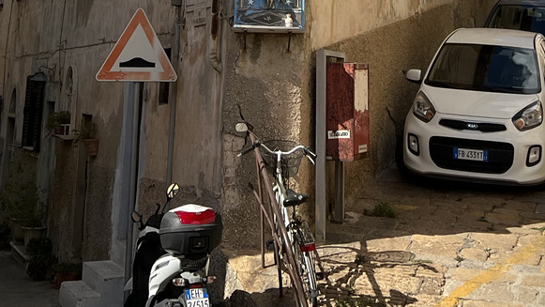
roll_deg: -1.6
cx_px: 302
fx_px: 1127
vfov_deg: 14.0
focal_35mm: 78
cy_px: -227
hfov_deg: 27.2
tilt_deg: +15.9
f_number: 1.5
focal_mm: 5.7
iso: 50
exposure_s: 1/5882
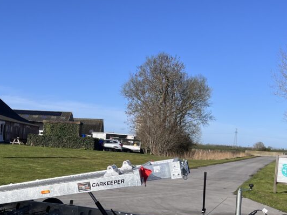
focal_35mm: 50
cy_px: 159
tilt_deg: -2.3
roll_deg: -2.7
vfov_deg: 28.7
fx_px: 415
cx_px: 46
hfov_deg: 36.5
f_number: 1.6
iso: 50
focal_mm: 5.1
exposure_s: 1/4016
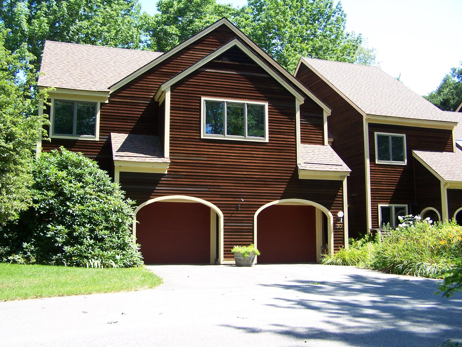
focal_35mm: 38
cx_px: 231
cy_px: 174
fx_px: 507
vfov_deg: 37.7
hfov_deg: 49.0
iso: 80
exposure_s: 1/320
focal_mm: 6.3
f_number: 2.8
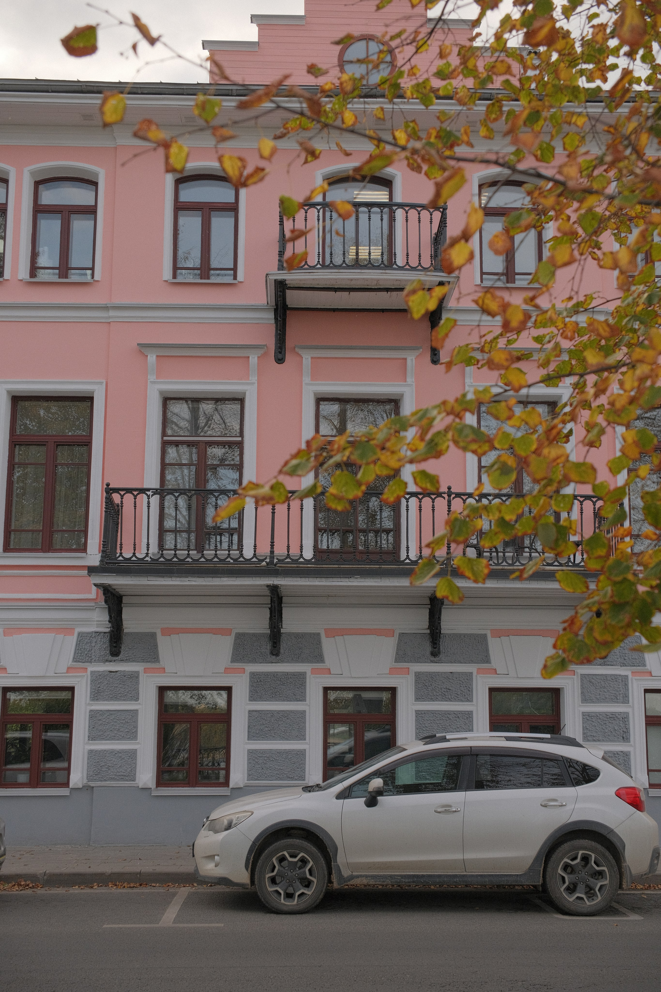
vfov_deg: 47.4
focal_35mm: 41
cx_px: 330
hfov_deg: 32.6
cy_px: 496
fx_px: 1129
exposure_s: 1/1600
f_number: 4
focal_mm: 27.6
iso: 640
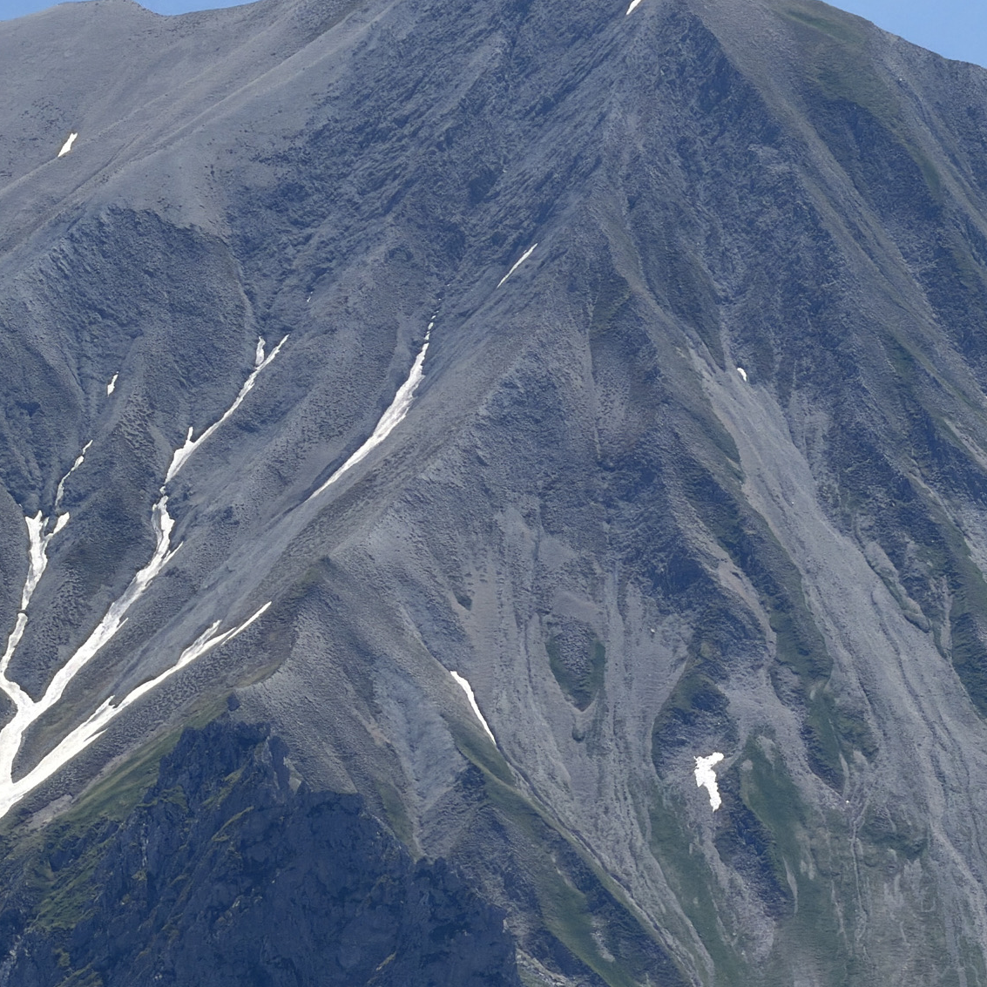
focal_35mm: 312
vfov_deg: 5.6
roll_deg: +0.6
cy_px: 395
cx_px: 590
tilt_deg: -5.9
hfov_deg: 5.6
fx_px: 10065
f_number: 2.8
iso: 16
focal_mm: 16.89
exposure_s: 1/639
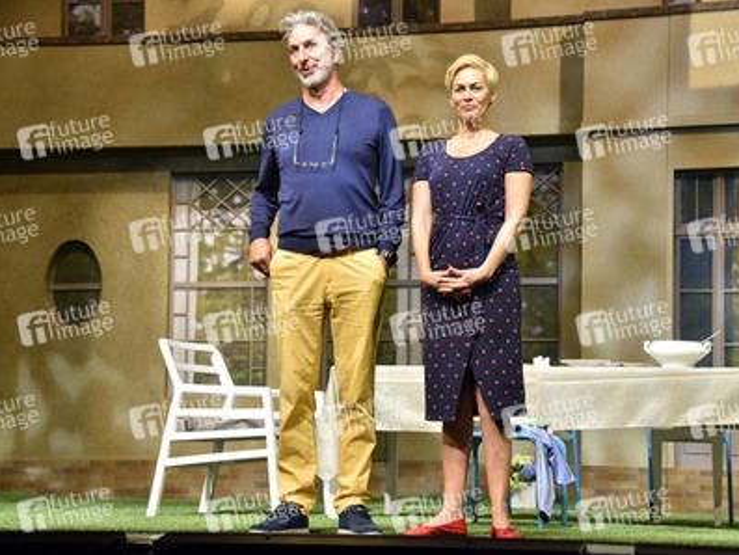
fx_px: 2285
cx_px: 388
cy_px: 278
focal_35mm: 107
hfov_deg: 18.4
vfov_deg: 13.8
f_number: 6.3
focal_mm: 98
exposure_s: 1/160
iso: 1000
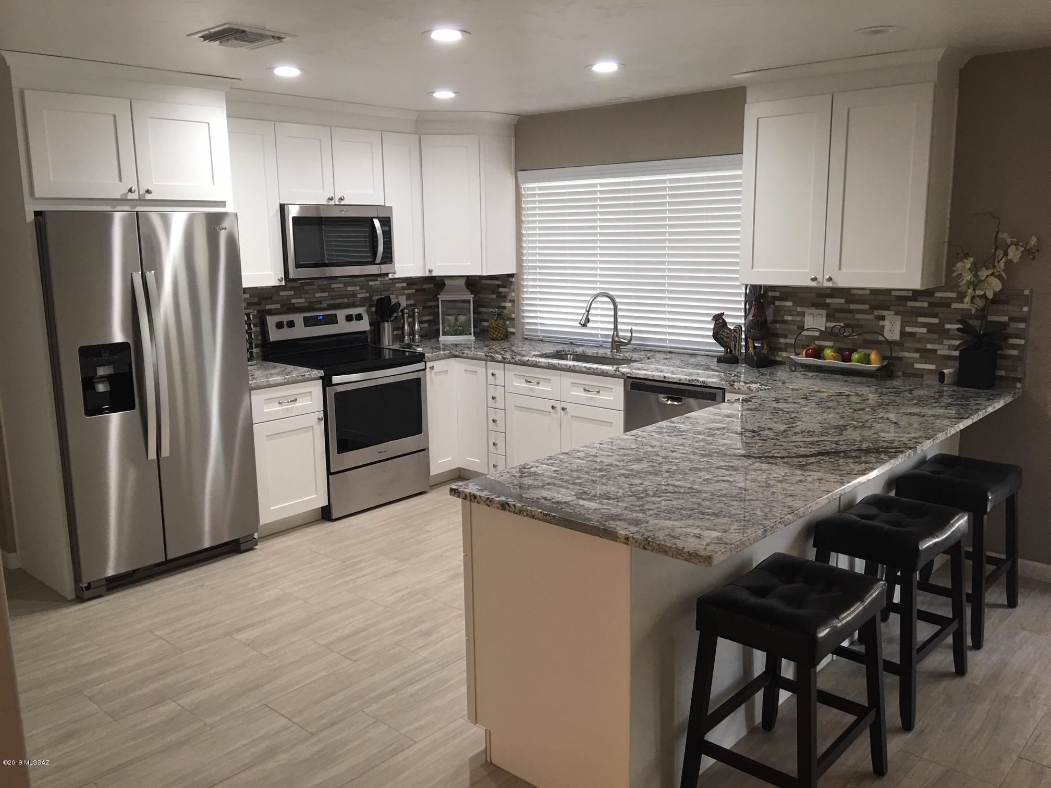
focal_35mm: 29
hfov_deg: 61.7
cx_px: 526
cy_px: 394
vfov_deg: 48.2
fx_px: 880
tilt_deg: -9.0
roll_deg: +0.2
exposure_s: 1/15
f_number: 2.2
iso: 32
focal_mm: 4.15
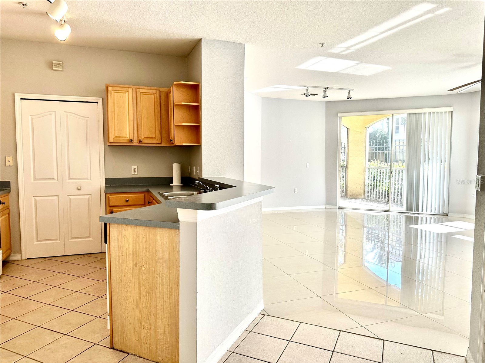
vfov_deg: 56.8
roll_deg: -0.4
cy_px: 182
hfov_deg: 71.6
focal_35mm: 24
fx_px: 336
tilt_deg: -3.7
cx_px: 242
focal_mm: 6.86
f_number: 1.78
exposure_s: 1/173
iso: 64
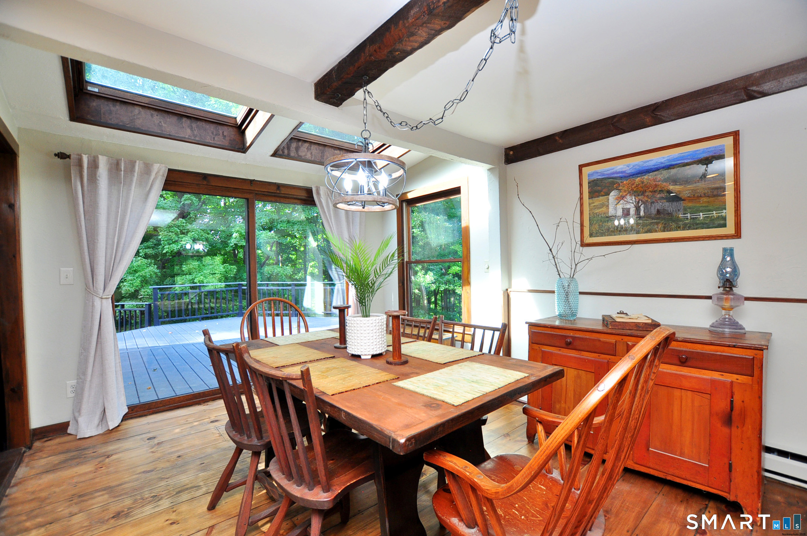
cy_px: 268
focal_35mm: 15
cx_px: 404
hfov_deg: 100.5
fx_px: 336
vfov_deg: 77.2
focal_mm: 10
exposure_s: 1/160
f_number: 4
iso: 400
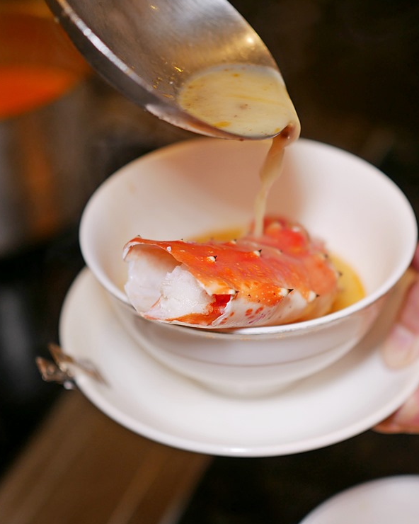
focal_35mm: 66
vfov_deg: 28.7
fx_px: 1023
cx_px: 243
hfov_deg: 23.1
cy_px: 261
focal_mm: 25
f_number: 1.8
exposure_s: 1/125
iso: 200
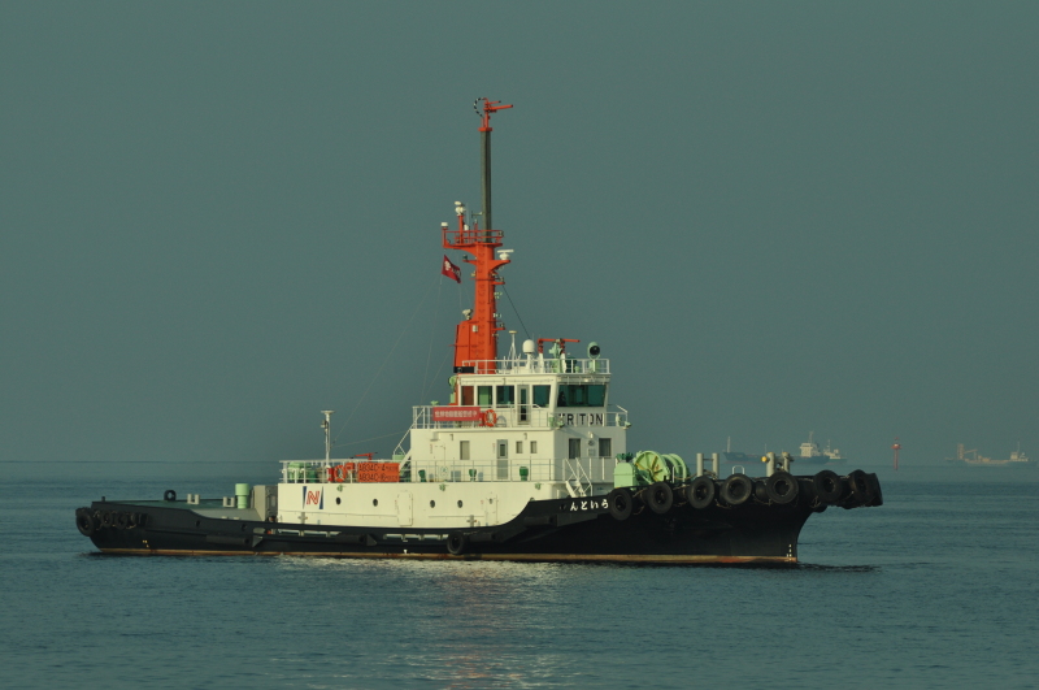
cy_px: 345
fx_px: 9078
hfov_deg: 6.6
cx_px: 520
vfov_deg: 4.4
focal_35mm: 315
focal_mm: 210
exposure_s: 1/2000
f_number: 8
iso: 250
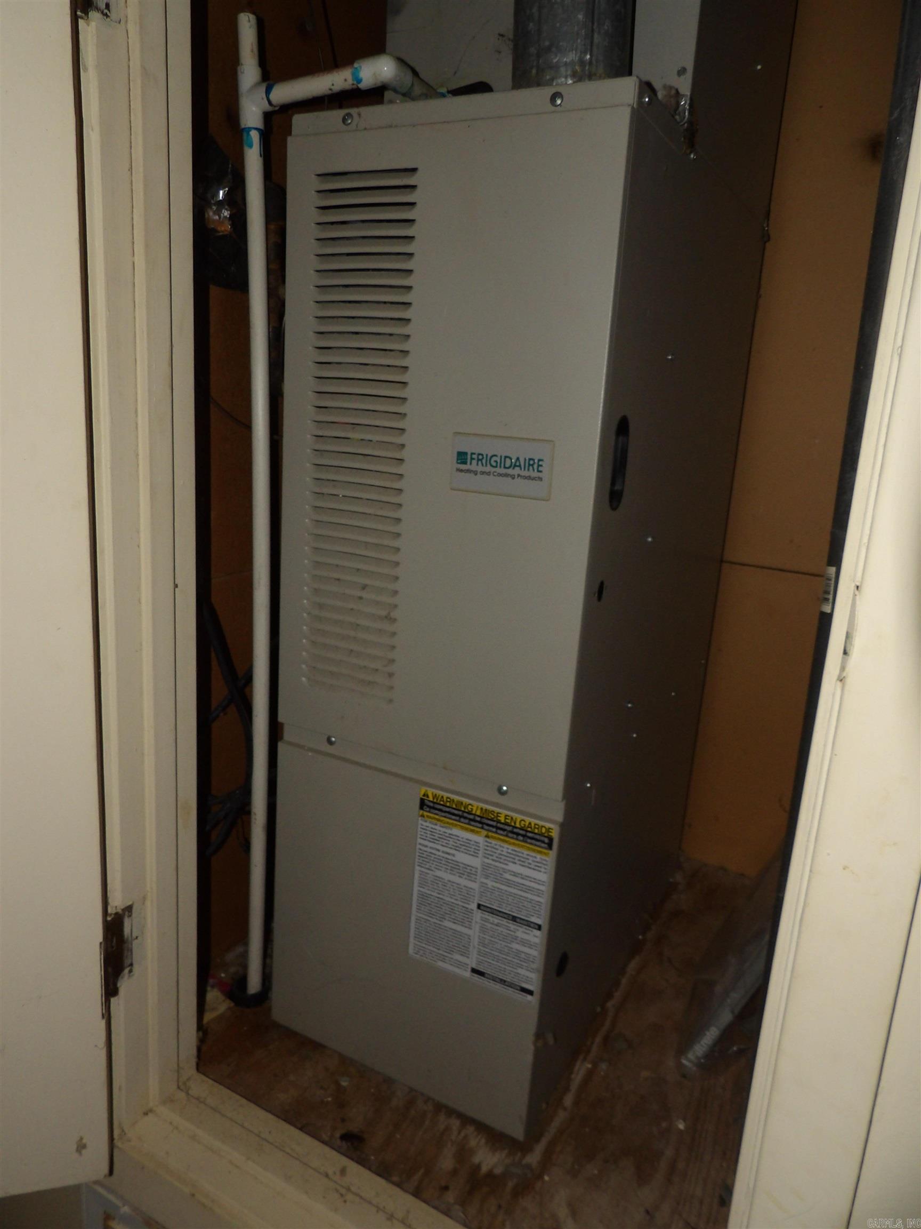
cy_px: 614
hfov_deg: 56.8
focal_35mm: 24
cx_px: 460
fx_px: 851
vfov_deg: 71.6
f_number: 3.2
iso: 200
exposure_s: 1/33
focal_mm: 4.3
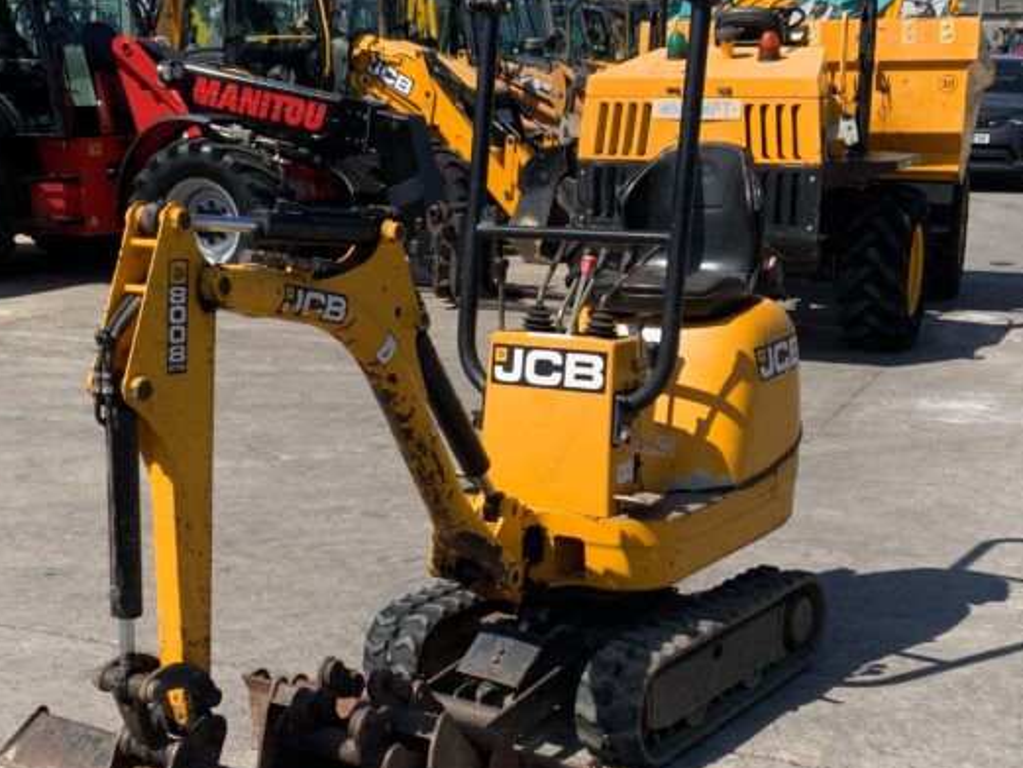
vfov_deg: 25.6
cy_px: 452
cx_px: 440
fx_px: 1685
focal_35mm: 57
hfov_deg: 33.7
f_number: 1.8
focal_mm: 3
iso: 16
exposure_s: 1/1912
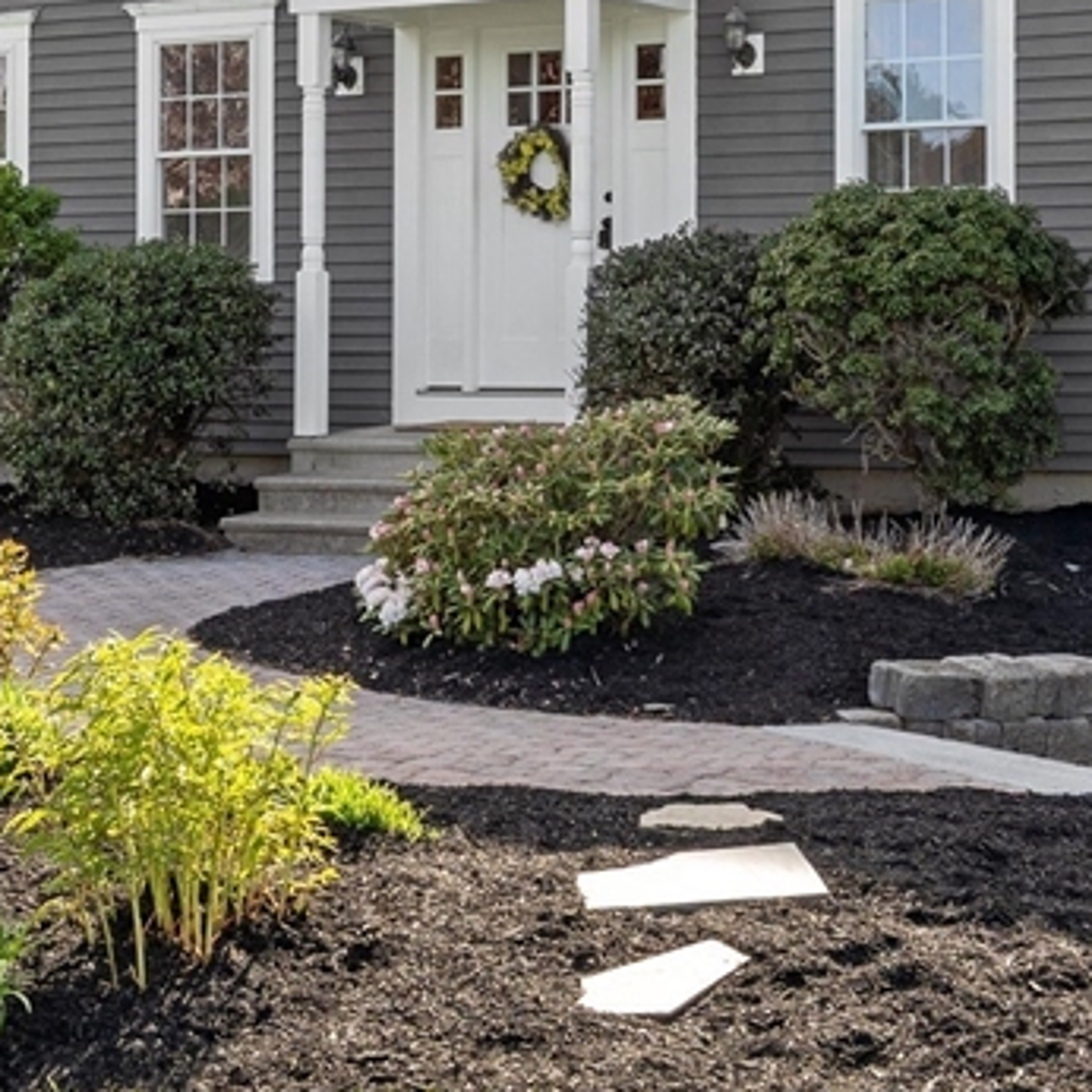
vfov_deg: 20.8
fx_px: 2962
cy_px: 387
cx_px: 609
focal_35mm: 83
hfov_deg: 20.9
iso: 160
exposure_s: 1/125
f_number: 8
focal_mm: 22
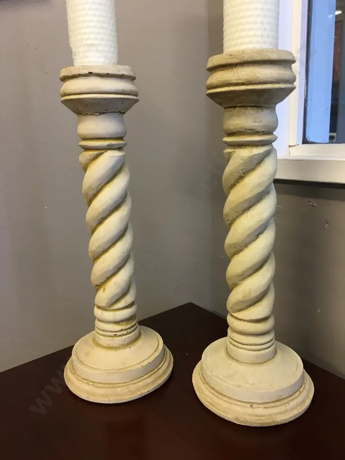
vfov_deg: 61.7
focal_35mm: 29
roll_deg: +2.8
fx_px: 385
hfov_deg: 48.2
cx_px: 172
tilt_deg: -12.6
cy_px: 230
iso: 40
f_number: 2.2
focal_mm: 4.15
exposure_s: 1/17
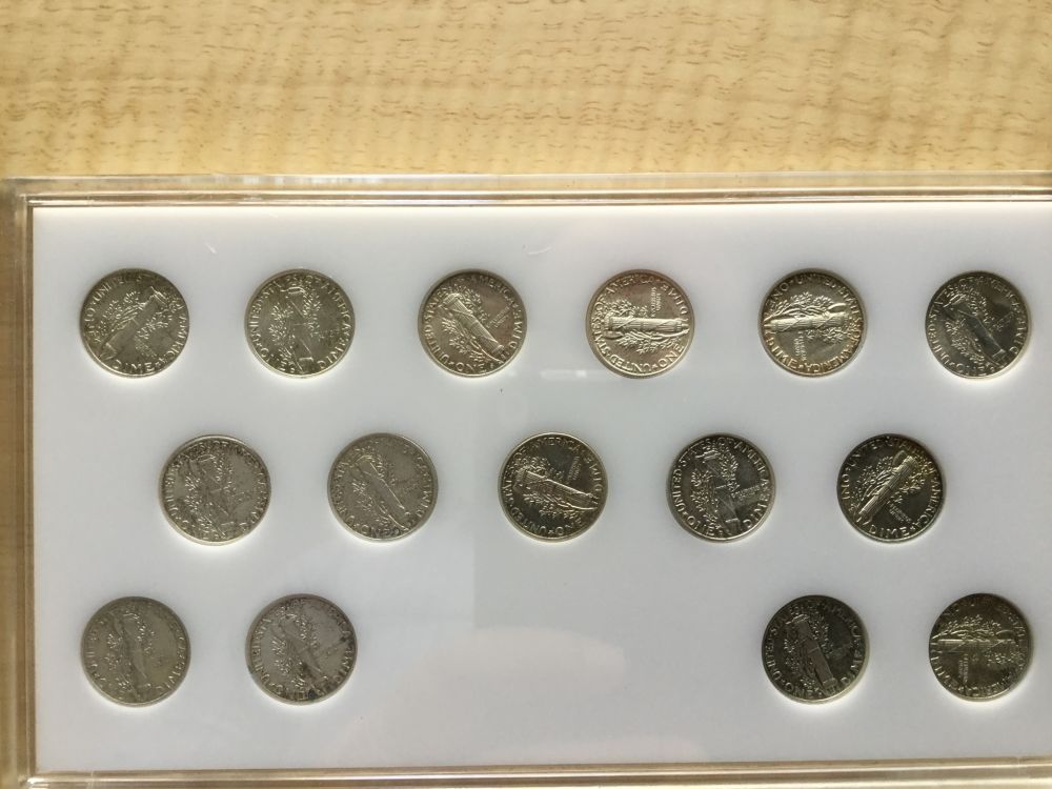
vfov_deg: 45.4
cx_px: 526
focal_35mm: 31
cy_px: 394
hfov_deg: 58.4
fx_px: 942
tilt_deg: -88.5
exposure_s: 1/33
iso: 64
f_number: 2.4
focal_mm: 3.3
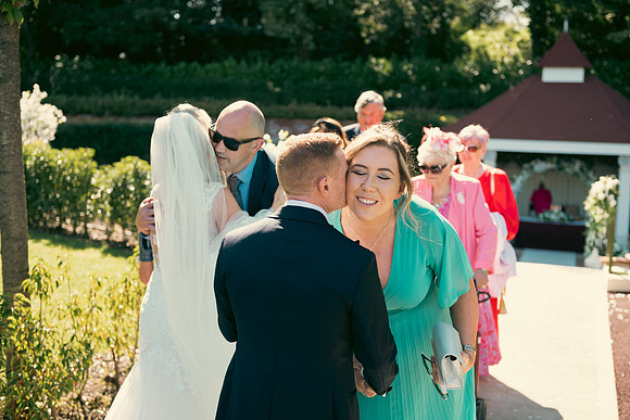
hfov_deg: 39.6
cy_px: 210
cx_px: 315
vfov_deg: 27.0
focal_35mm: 50
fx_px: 875
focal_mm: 50
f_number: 3.5
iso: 125
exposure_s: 1/320
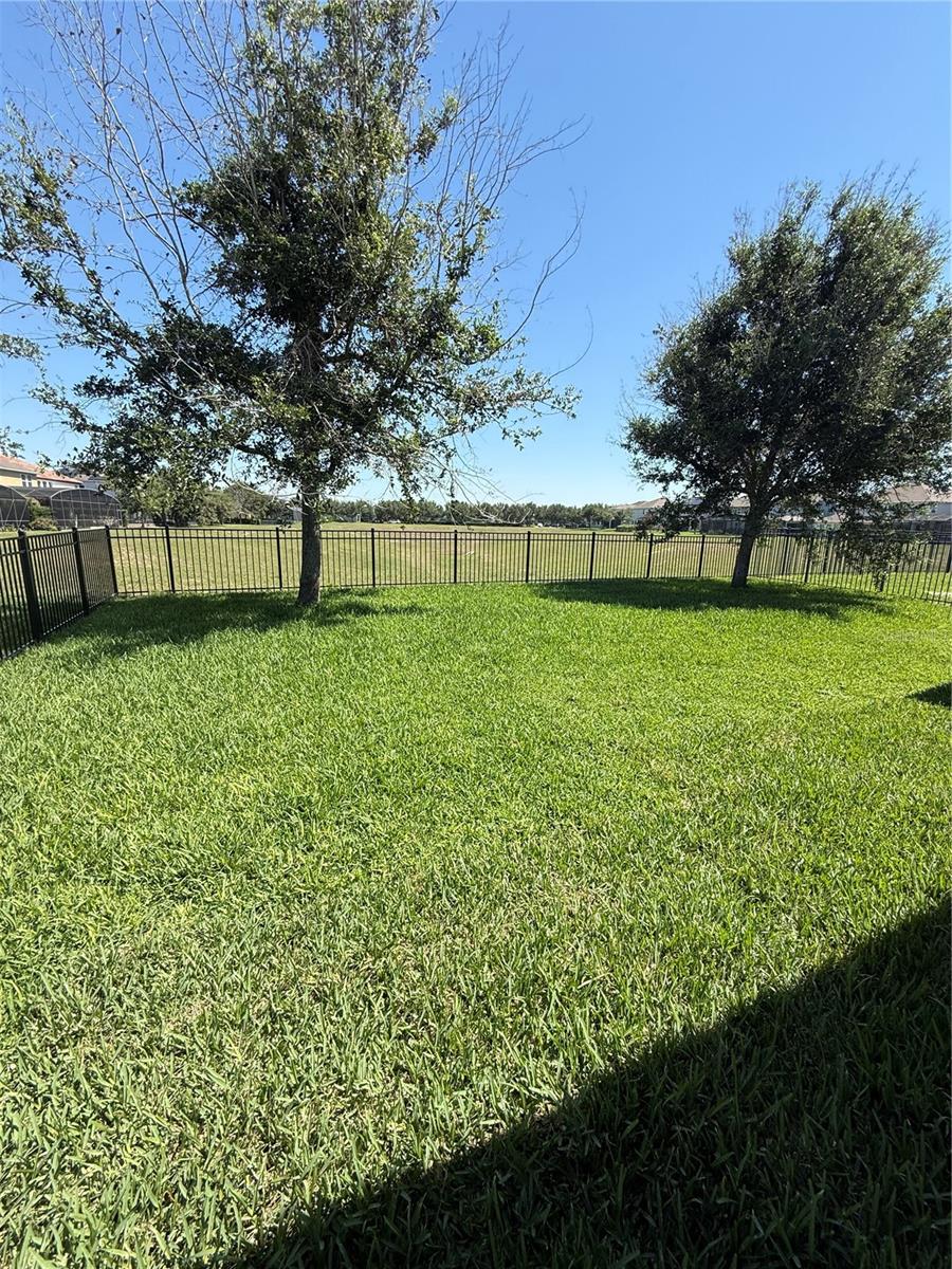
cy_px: 634
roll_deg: -1.6
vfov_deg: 102.1
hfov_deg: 85.7
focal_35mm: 14
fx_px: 513
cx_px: 476
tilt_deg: -12.2
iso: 50
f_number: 2.2
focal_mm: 2.22
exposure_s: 1/955
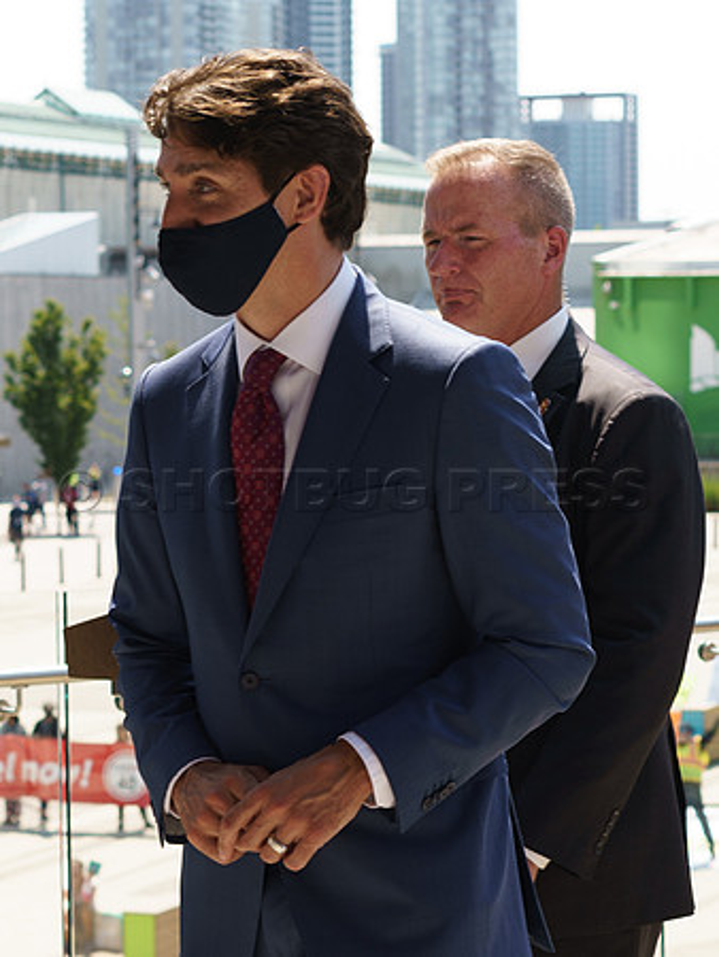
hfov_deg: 12.0
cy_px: 503
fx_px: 3423
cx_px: 441
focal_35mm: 124
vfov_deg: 15.9
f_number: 5
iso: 100
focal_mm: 50
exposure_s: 1/320
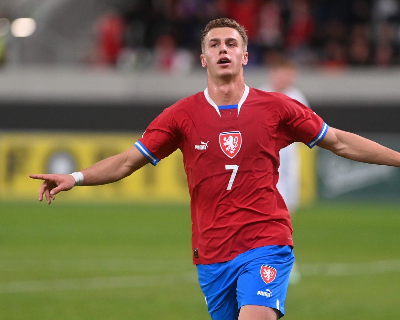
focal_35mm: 339
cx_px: 229
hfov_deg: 5.7
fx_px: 4014
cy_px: 160
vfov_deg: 4.6
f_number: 2.8
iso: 2200
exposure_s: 1/1250
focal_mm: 300
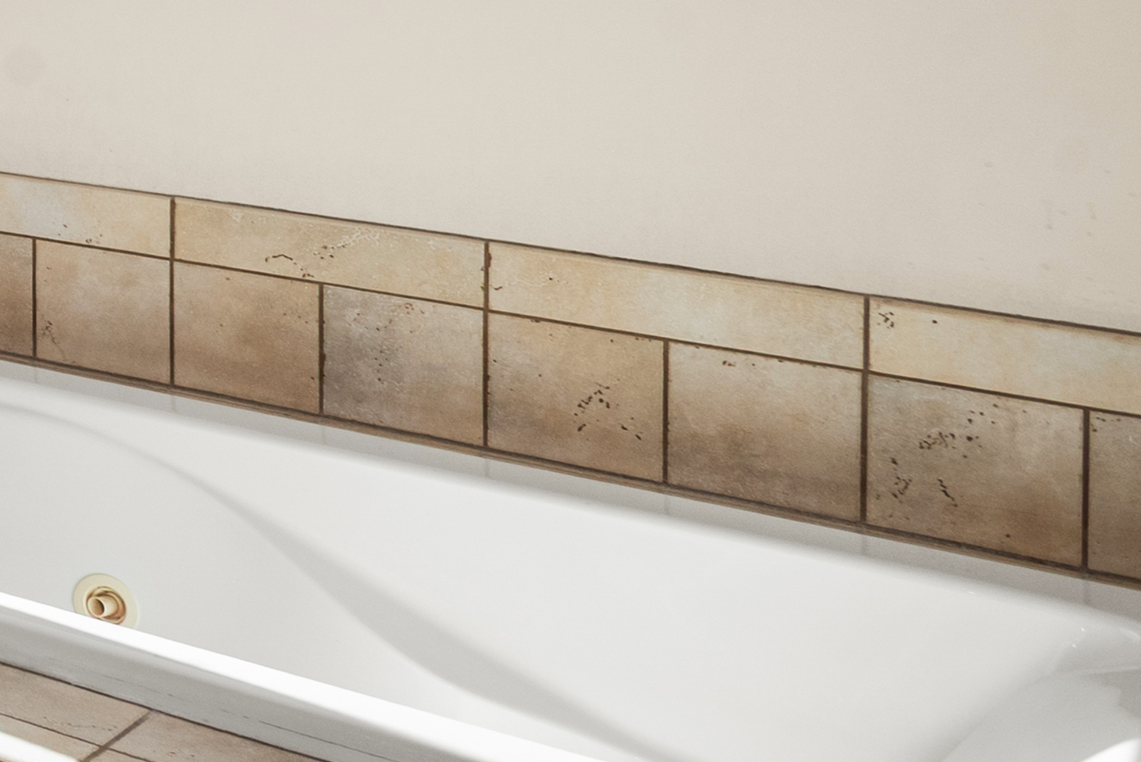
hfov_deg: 18.8
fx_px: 2219
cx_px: -1118
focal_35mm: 70
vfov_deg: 18.0
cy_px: -279
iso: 400
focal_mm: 17
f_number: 9
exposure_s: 1/50
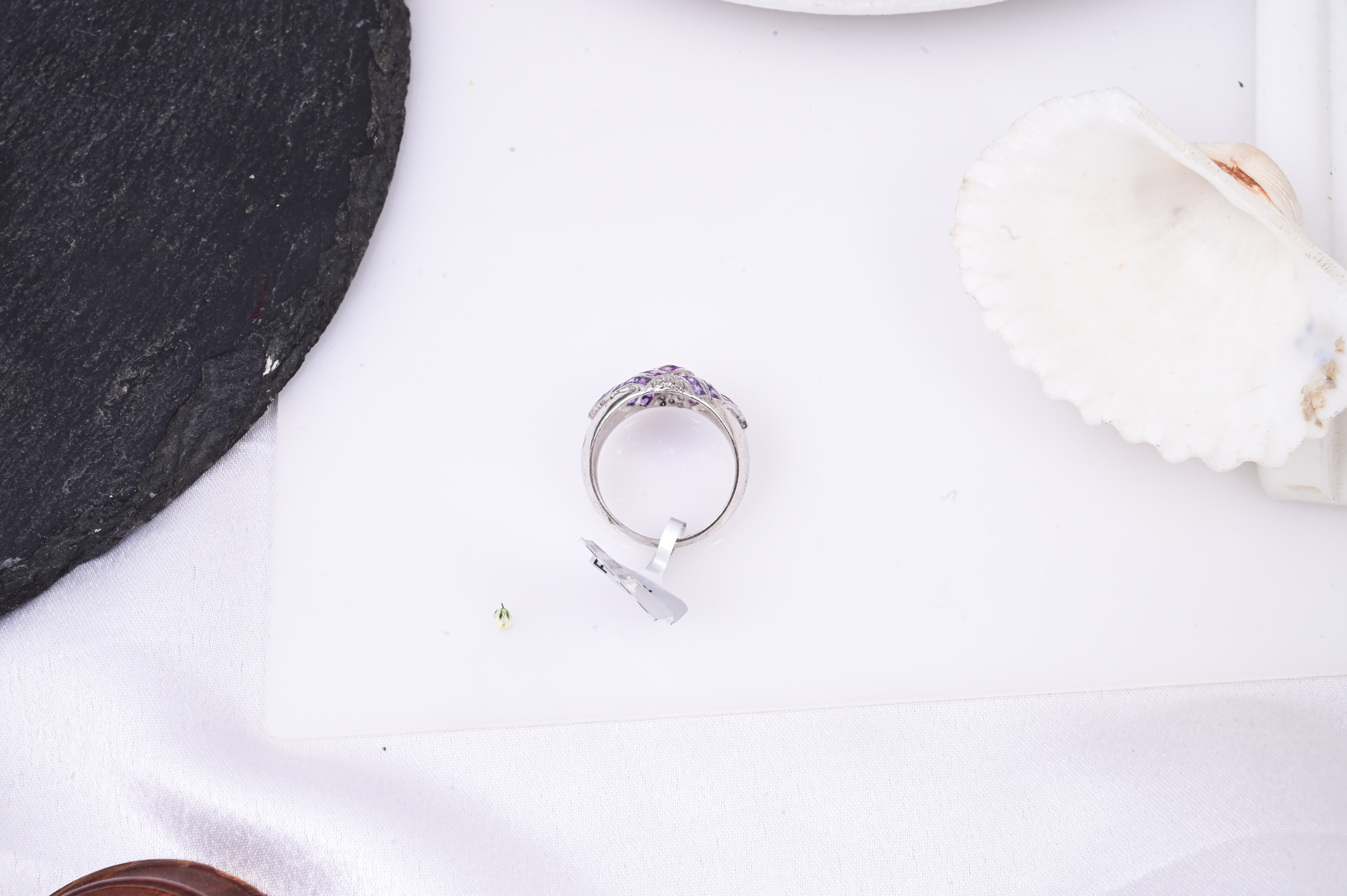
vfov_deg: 25.0
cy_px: 448
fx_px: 2019
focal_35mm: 54
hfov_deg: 36.9
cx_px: 674
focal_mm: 54
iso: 640
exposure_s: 1/80
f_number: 20
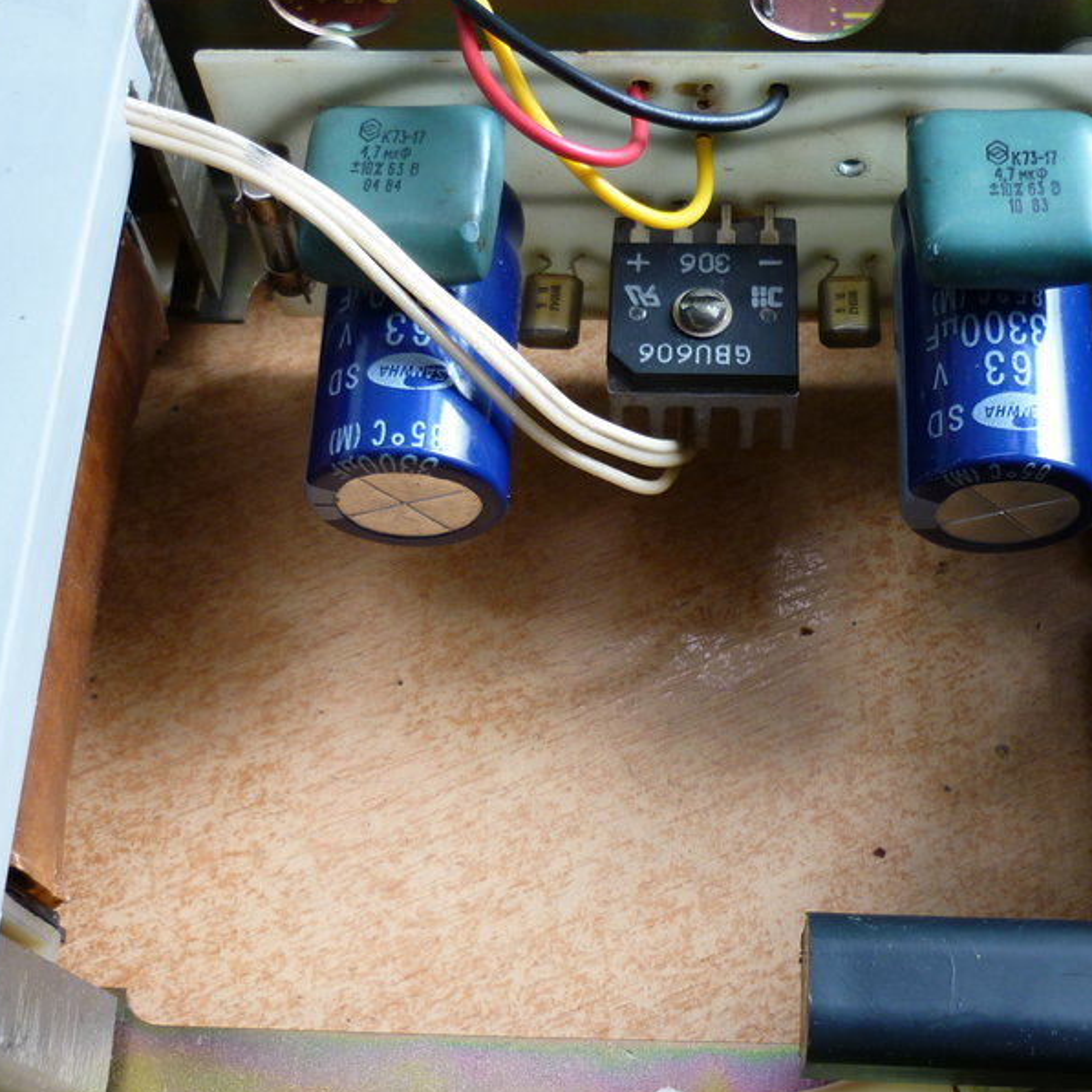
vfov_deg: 34.0
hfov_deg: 34.0
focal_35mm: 50
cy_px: 530
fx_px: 1785
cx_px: 624
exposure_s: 1/30
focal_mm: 5.5
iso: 100
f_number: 2.8
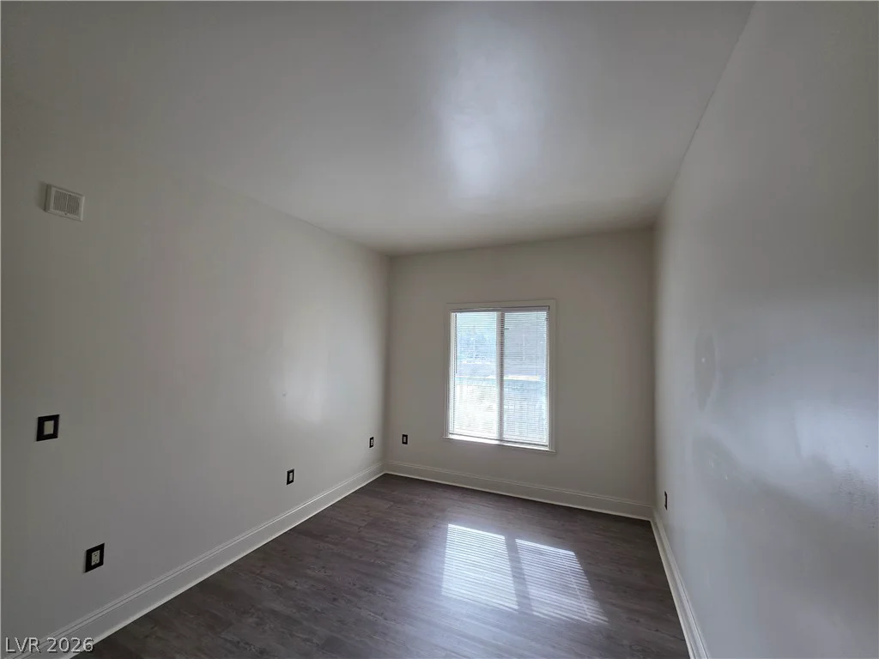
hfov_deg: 106.2
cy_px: 330
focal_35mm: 13
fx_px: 330
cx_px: 440
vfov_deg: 89.9
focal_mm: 2.2
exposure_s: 1/120
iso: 125
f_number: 1.9
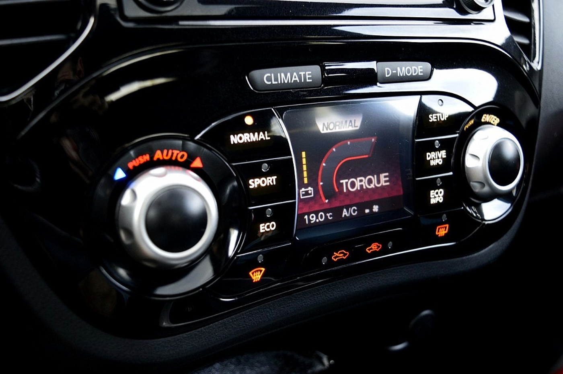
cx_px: 282
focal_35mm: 38
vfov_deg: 35.4
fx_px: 586
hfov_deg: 51.3
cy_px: 187
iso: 800
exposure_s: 1/60
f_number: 4
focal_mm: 25
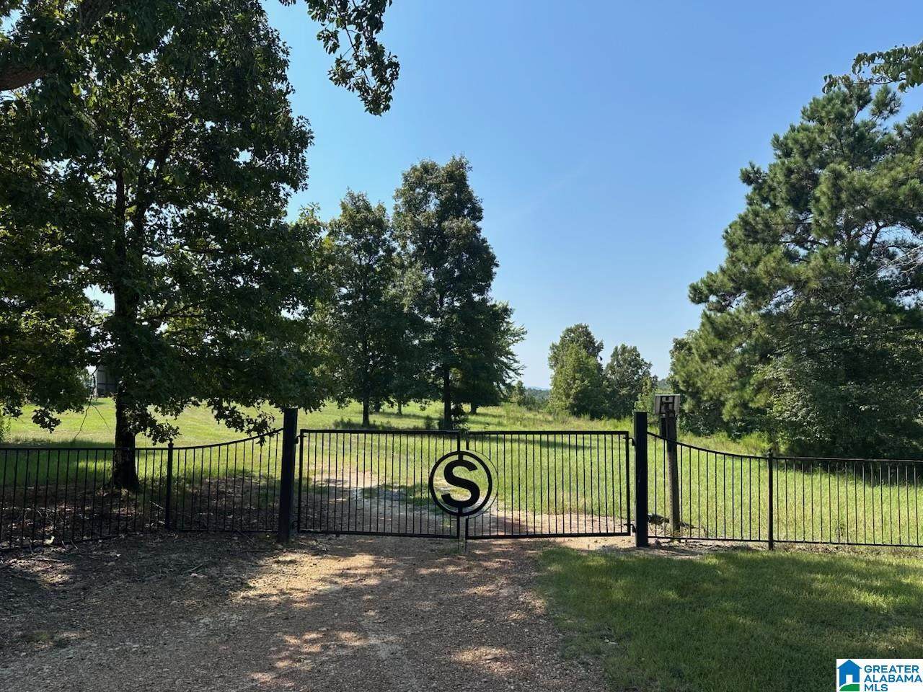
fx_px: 640
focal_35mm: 24
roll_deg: -0.7
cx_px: 462
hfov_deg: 71.6
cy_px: 346
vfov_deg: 56.8
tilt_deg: +3.4
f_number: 1.78
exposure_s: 1/3717
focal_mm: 6.86
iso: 80
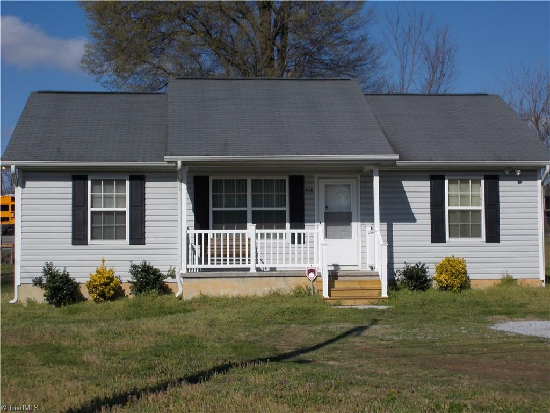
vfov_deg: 22.3
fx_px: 1049
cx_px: 275
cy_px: 206
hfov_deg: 29.4
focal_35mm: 66
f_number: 13.3
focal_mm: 11.8
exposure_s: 1/160
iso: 80
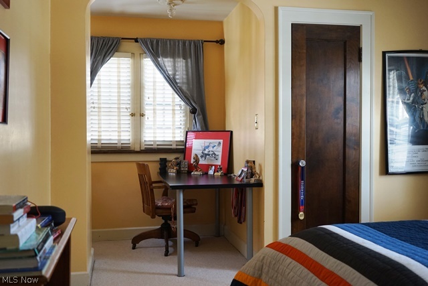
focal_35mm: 36
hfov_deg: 53.1
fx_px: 428
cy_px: 143
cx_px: 214
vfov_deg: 36.9
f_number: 4
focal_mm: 36
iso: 1250
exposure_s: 1/160
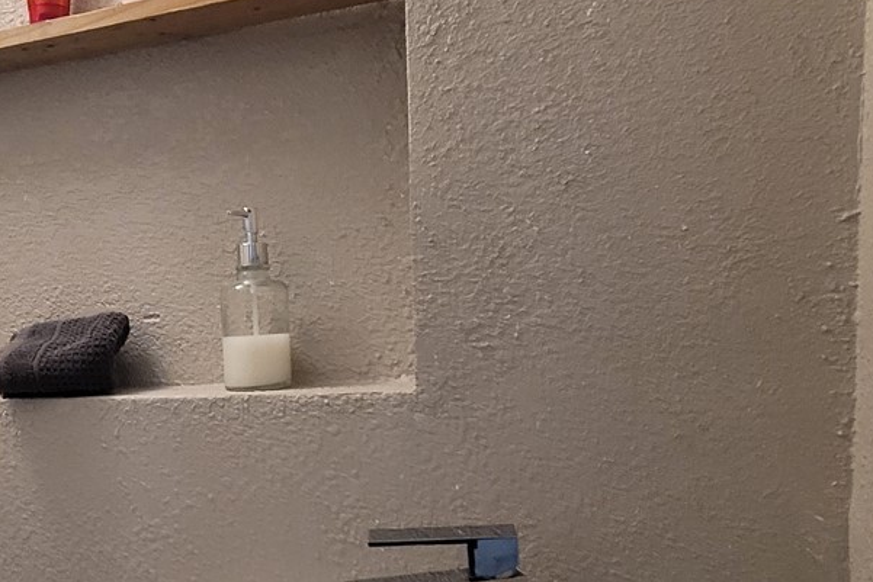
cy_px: 456
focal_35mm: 36
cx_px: 150
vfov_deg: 35.8
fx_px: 873
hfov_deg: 49.4
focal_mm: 2.2
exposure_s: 1/60
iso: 400
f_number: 2.2
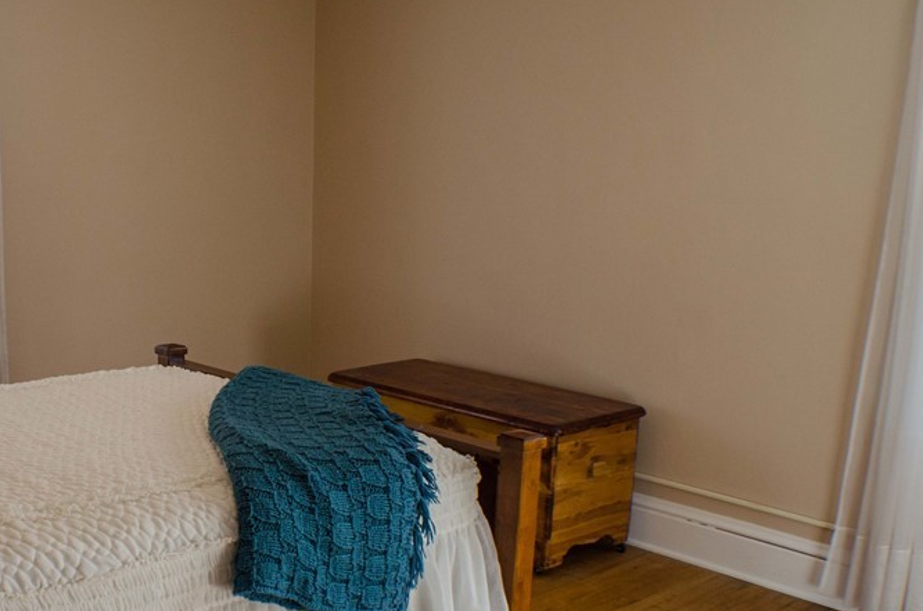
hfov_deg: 35.9
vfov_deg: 24.9
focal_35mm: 54
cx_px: 207
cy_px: 373
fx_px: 1382
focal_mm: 22
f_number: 5.6
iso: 400
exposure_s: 1/125
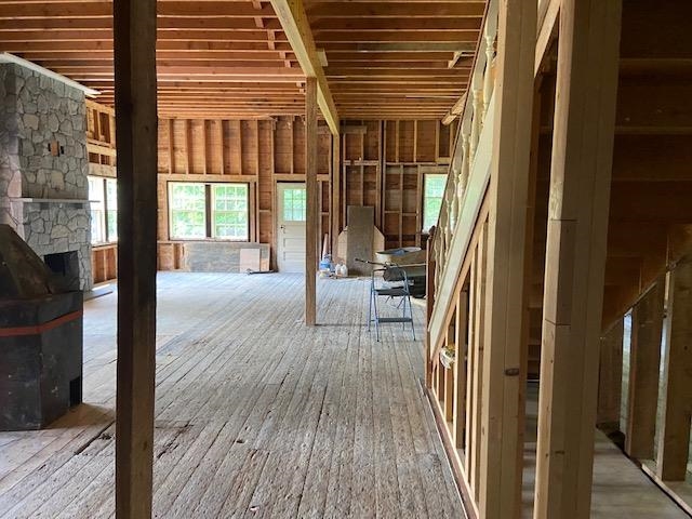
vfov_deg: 53.1
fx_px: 520
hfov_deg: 67.3
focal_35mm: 26
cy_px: 260
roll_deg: -0.9
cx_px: 346
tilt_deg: -10.4
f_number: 1.8
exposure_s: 1/60
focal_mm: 4.25
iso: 400
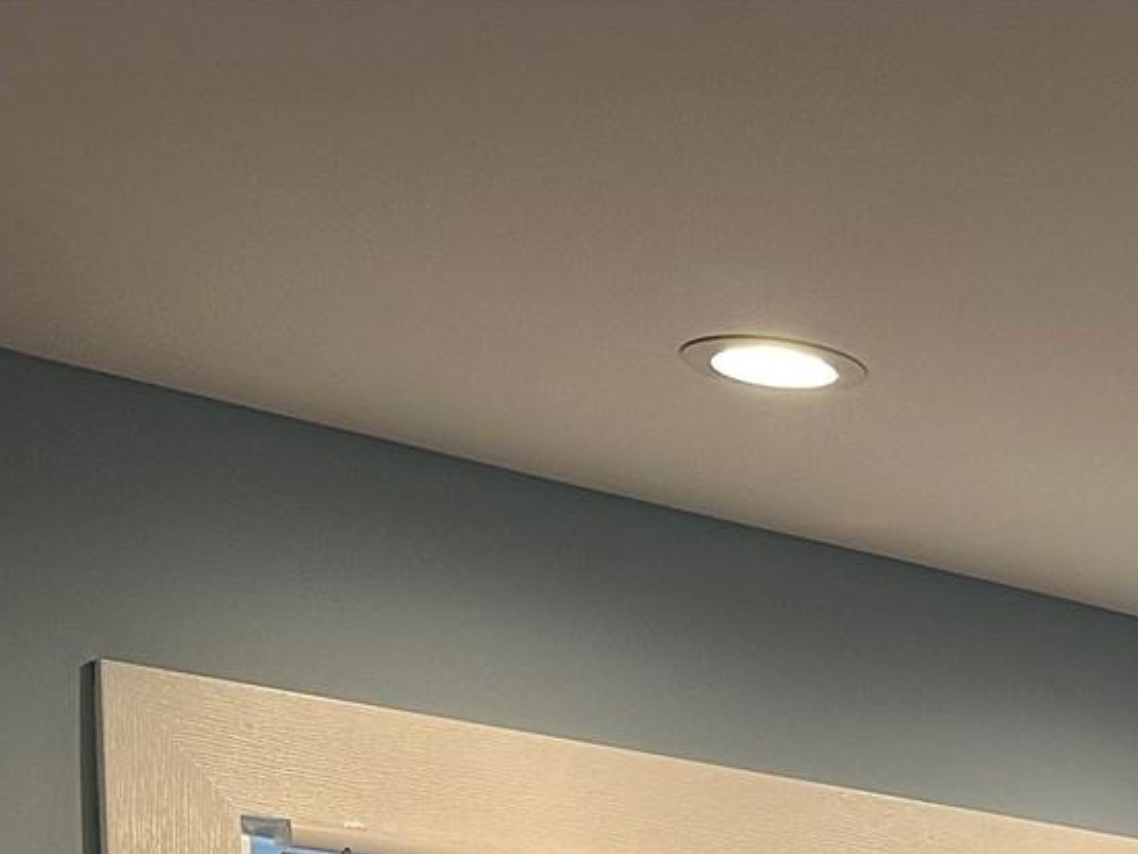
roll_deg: -0.9
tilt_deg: -4.9
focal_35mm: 89
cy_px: 1574
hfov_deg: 19.4
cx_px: 1664
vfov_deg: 14.4
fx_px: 2926
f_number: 1.78
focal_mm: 6.86
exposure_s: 1/120
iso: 200
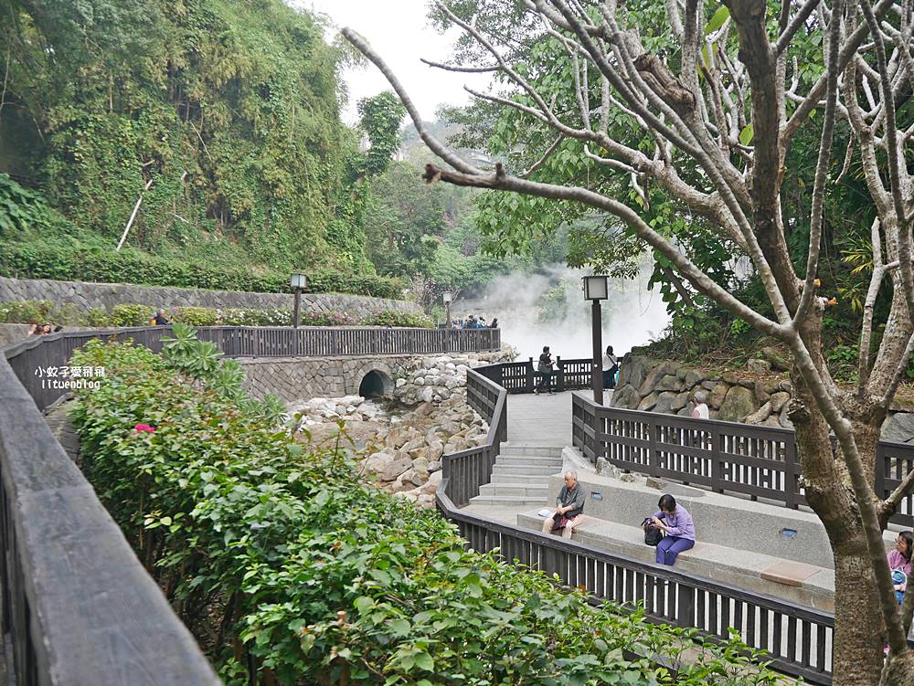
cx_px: 457
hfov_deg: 63.4
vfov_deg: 49.8
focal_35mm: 28
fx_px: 740
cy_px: 343
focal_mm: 14
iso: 200
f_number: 3.5
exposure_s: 1/320
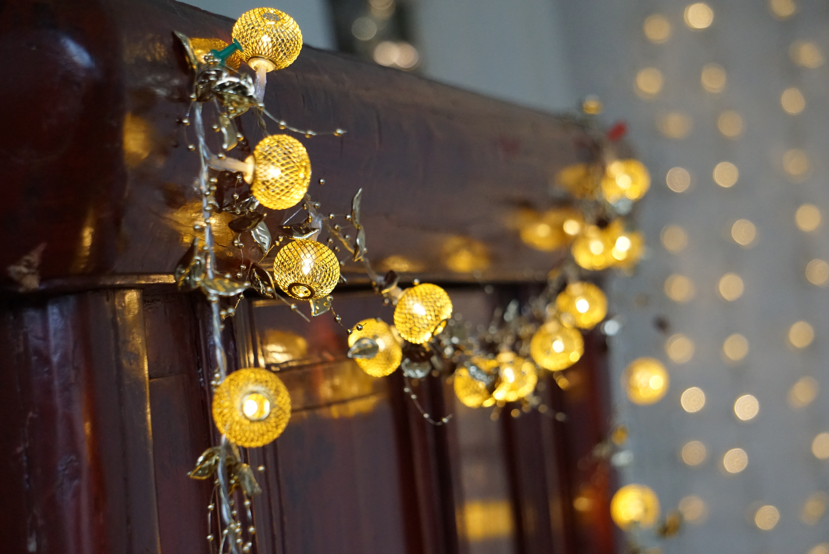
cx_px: 414
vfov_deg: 12.2
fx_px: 2592
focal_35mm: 112
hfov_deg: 18.2
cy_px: 277
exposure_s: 1/160
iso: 1600
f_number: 5
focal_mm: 75
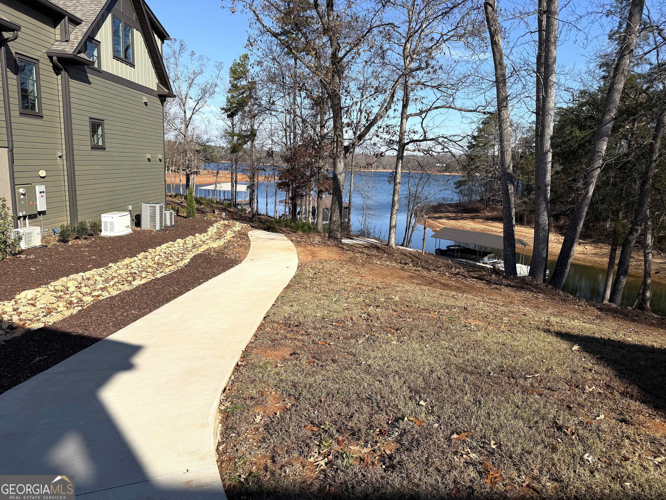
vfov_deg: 56.8
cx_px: 333
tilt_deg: -10.1
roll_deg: -2.2
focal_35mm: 24
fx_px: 462
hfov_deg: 71.6
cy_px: 250
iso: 80
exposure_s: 1/4673
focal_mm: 6.76
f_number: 1.78
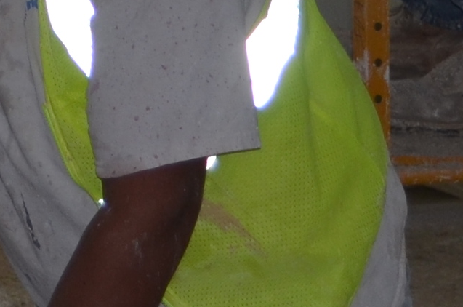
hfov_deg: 6.2
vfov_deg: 4.1
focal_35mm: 325
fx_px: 4171
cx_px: -456
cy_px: -673
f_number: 4.5
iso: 200
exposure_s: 1/200
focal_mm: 28
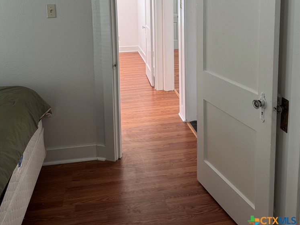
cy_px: 29
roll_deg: +0.8
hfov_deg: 55.3
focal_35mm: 33
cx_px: 151
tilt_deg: -7.9
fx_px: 286
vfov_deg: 40.2
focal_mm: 6.76
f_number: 1.78
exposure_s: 1/60
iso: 160
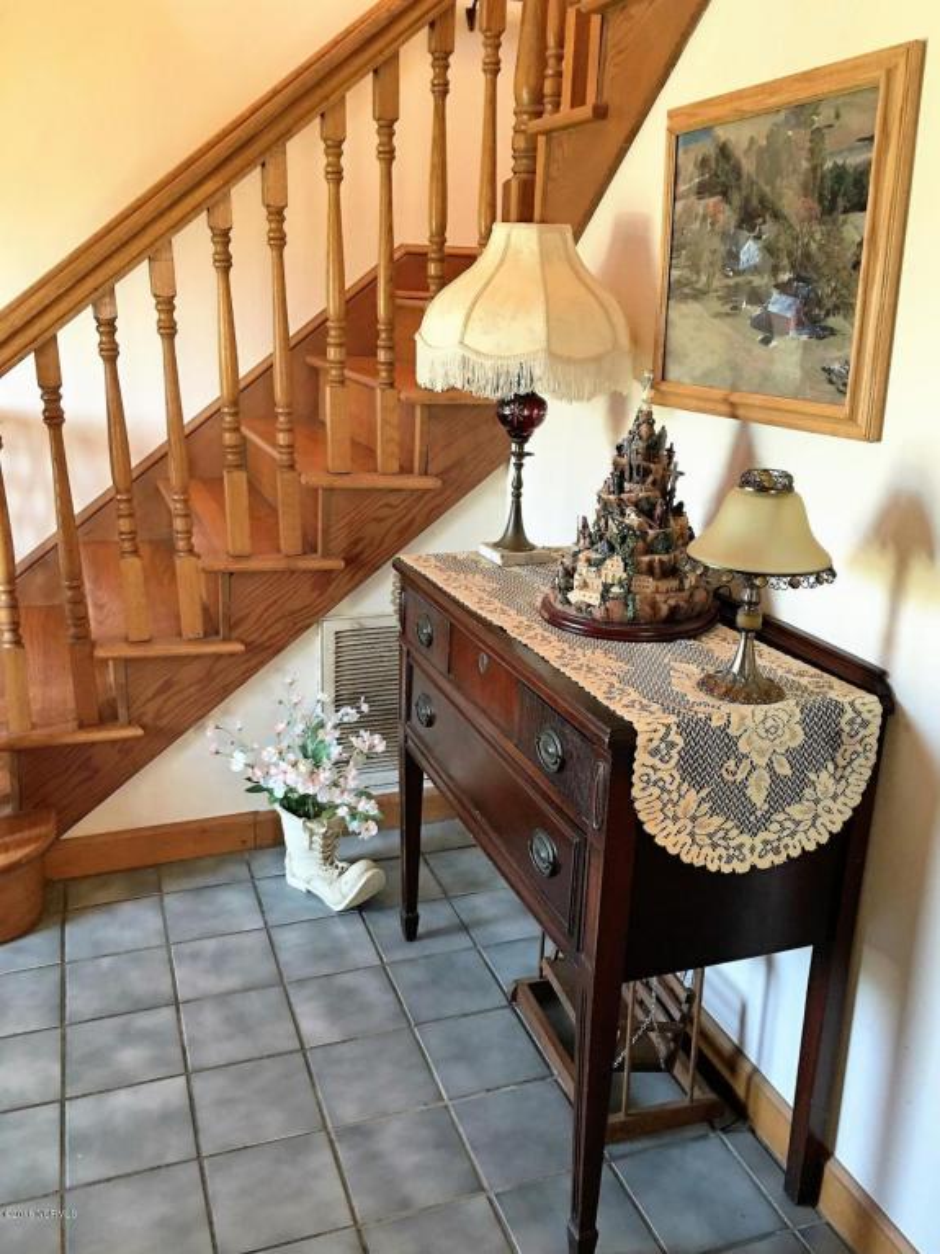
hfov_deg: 48.2
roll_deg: -0.1
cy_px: 627
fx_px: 1050
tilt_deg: -16.8
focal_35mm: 29
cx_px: 470
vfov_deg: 61.7
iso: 80
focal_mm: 4.15
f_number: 2.2
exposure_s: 1/15
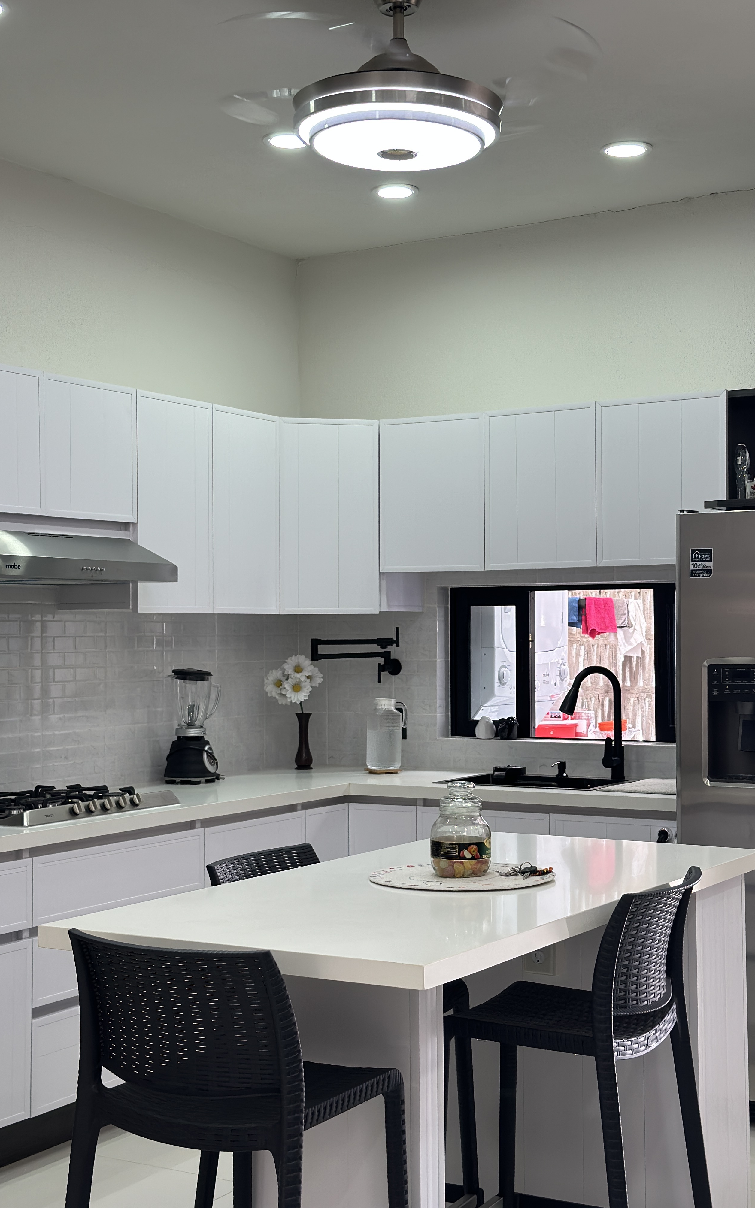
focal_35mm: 51
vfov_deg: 39.6
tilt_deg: +0.7
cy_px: 603
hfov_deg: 25.3
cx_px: 413
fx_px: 1679
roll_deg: -0.4
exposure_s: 1/124
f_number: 1.78
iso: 80
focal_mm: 6.86
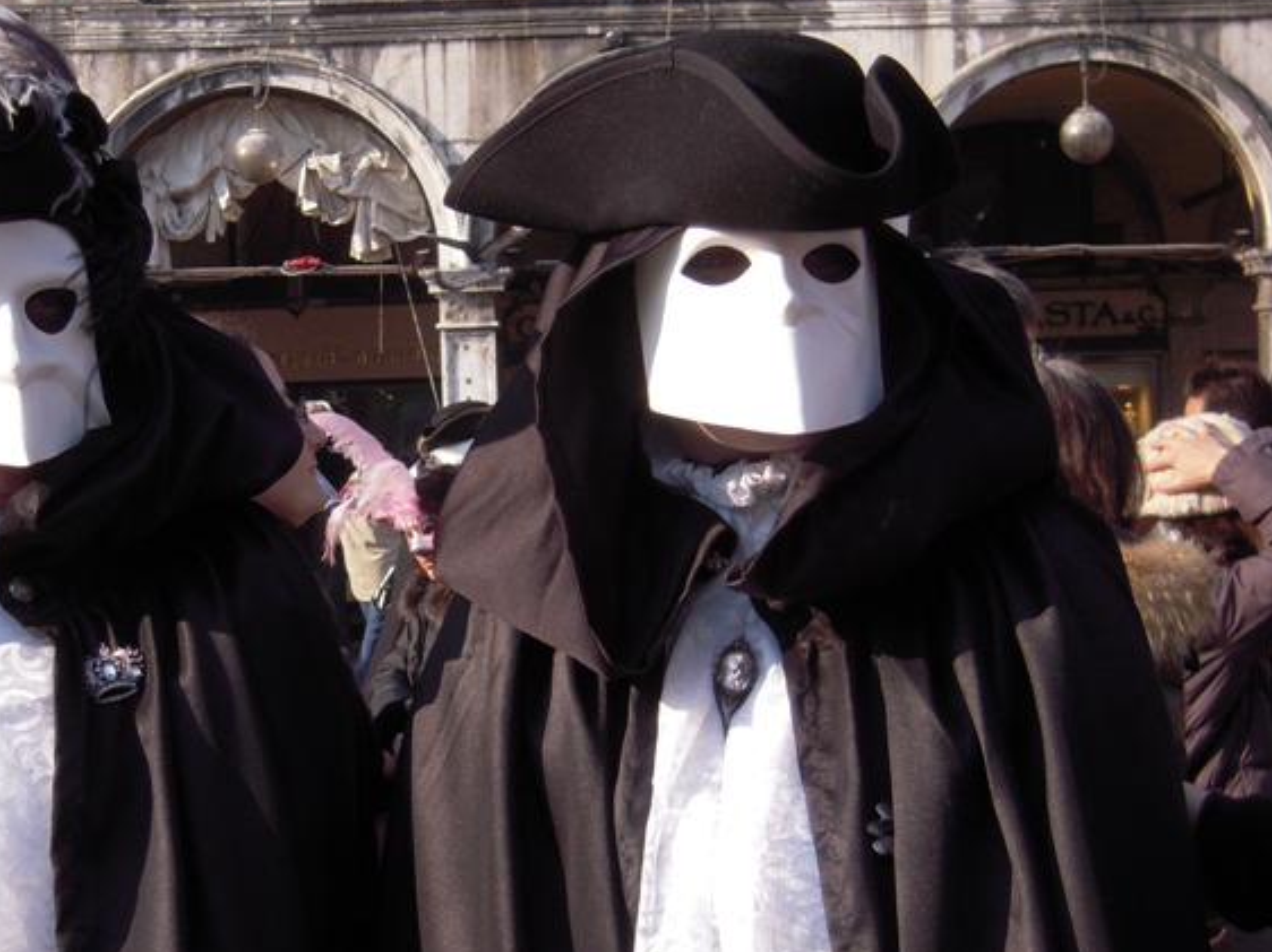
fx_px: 3085
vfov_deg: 17.5
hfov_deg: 23.1
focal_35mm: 84
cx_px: 371
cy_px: 577
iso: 100
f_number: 3.9
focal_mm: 10.5
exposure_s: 1/400
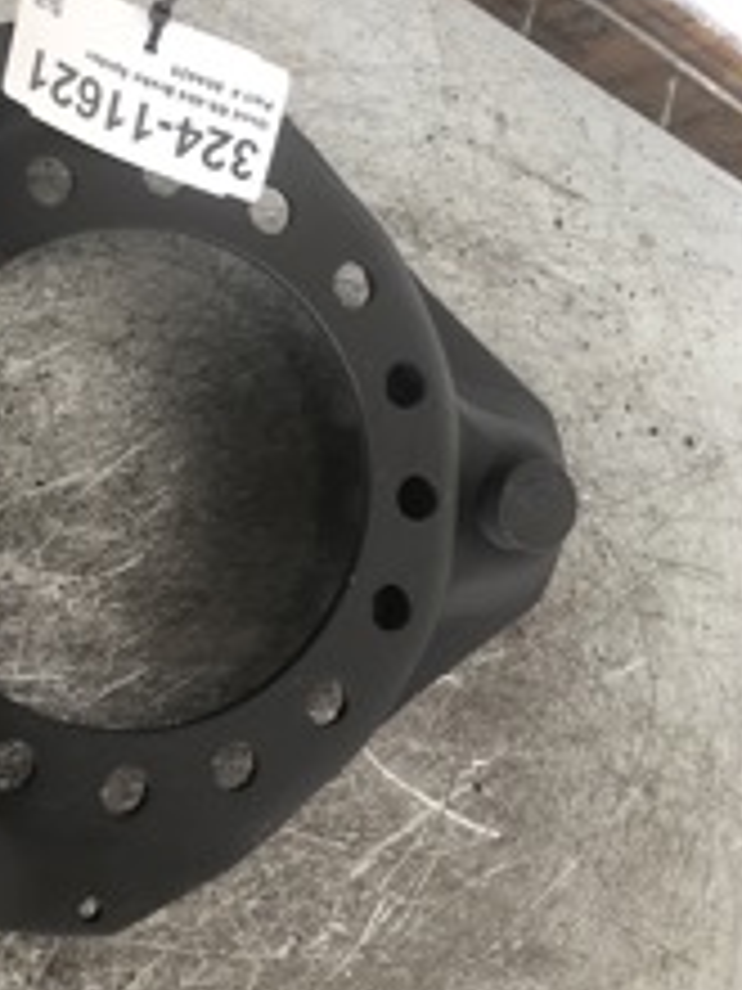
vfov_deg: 37.5
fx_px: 1458
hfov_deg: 27.8
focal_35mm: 51
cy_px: 450
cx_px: 112
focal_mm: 3.99
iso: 40
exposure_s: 1/20
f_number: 1.8
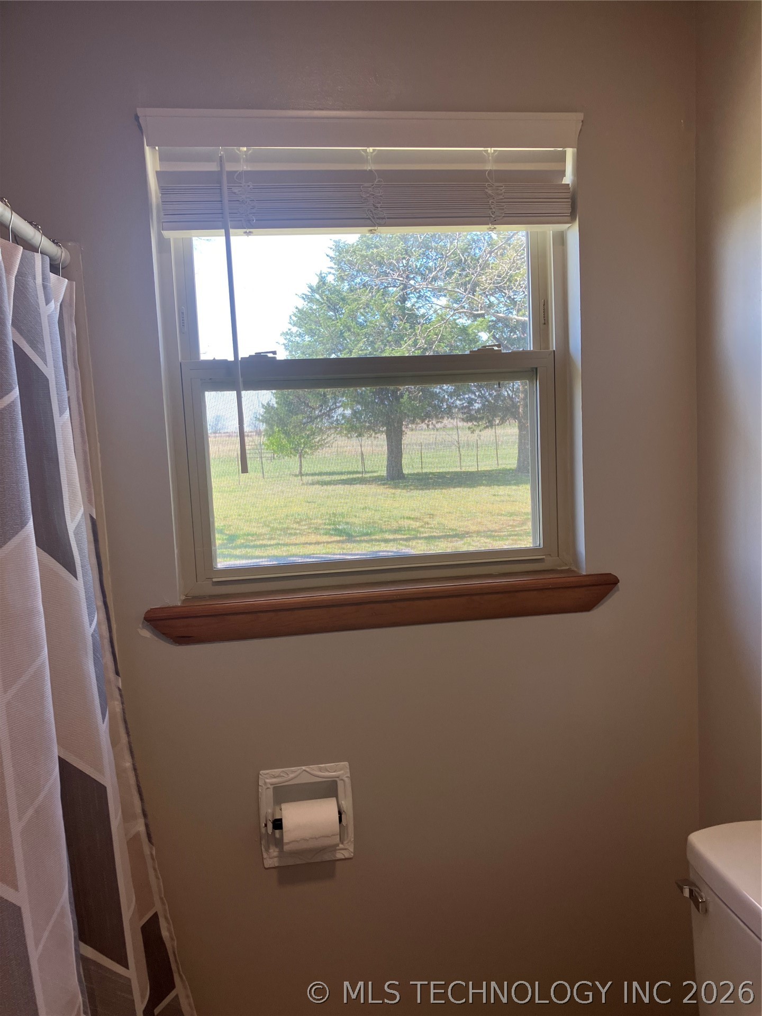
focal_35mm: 28
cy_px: 508
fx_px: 822
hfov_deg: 49.7
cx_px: 381
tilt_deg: -6.1
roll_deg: +3.0
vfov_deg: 63.4
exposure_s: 1/120
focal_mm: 3.99
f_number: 1.8
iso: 40
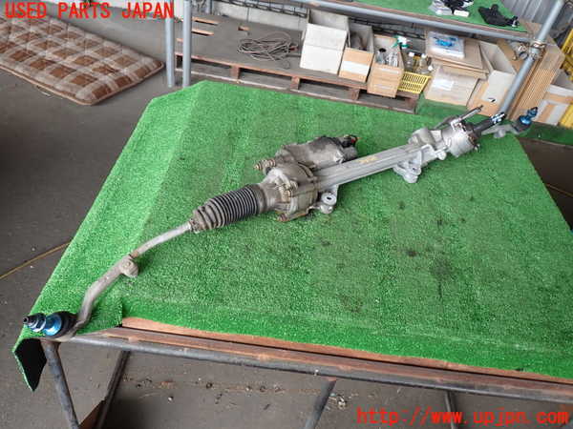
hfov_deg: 63.4
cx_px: 286
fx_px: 463
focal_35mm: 28
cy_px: 214
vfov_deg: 49.7
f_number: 2.2
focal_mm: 5.05
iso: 100
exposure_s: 1/60
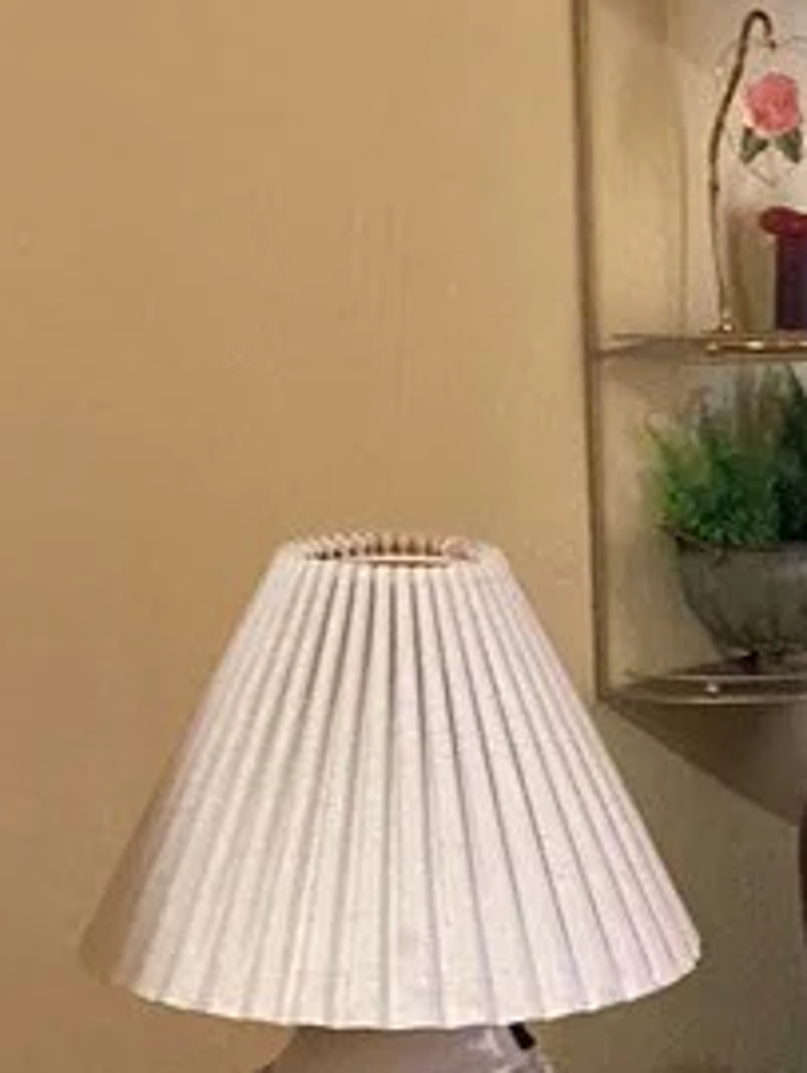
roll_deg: -3.6
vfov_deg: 18.2
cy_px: 986
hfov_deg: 13.7
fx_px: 3290
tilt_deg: -13.9
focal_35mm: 106
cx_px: 859
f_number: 1.8
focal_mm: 3.99
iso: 640
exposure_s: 1/30
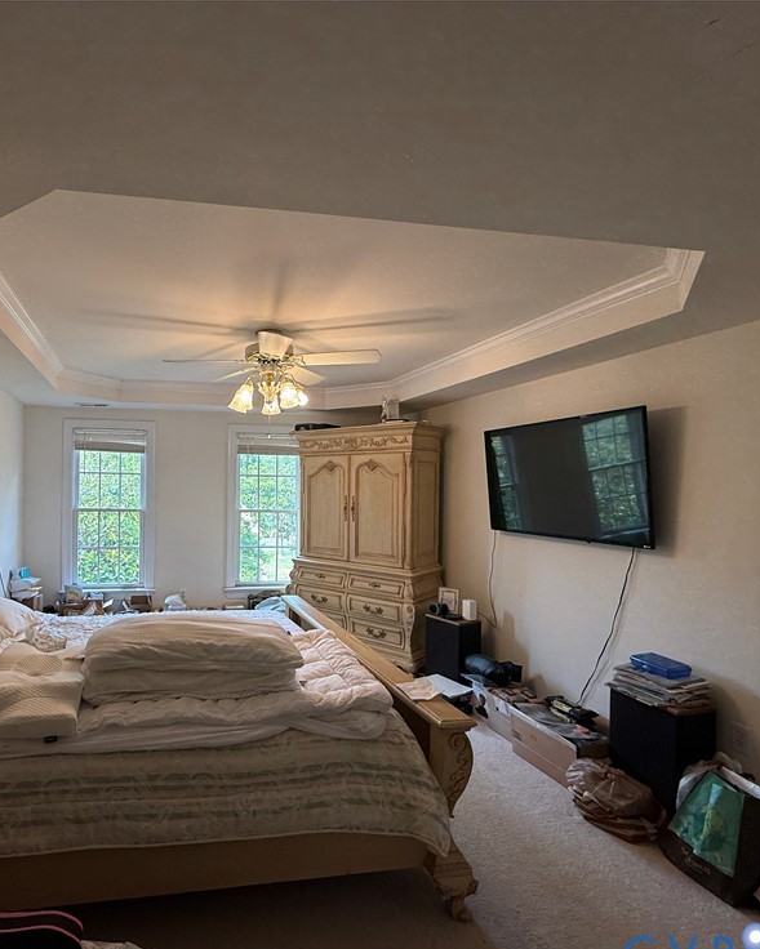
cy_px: 494
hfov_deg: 68.0
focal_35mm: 19
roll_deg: -0.4
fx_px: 534
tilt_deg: +0.3
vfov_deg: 83.2
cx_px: 227
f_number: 2.2
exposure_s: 1/120
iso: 100
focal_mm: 2.22
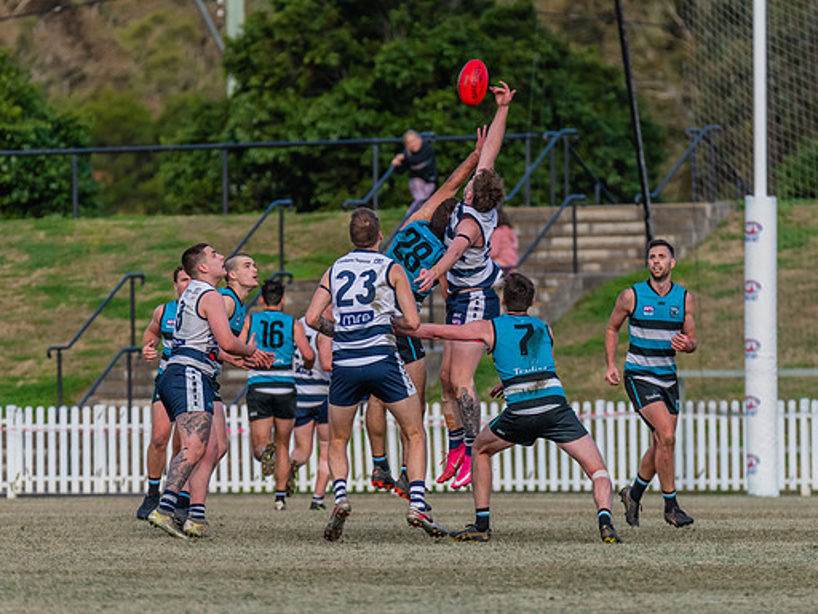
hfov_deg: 3.8
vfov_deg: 2.9
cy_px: 303
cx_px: 481
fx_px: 12217
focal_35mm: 517
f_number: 6
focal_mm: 380
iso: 1100
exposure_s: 1/2000
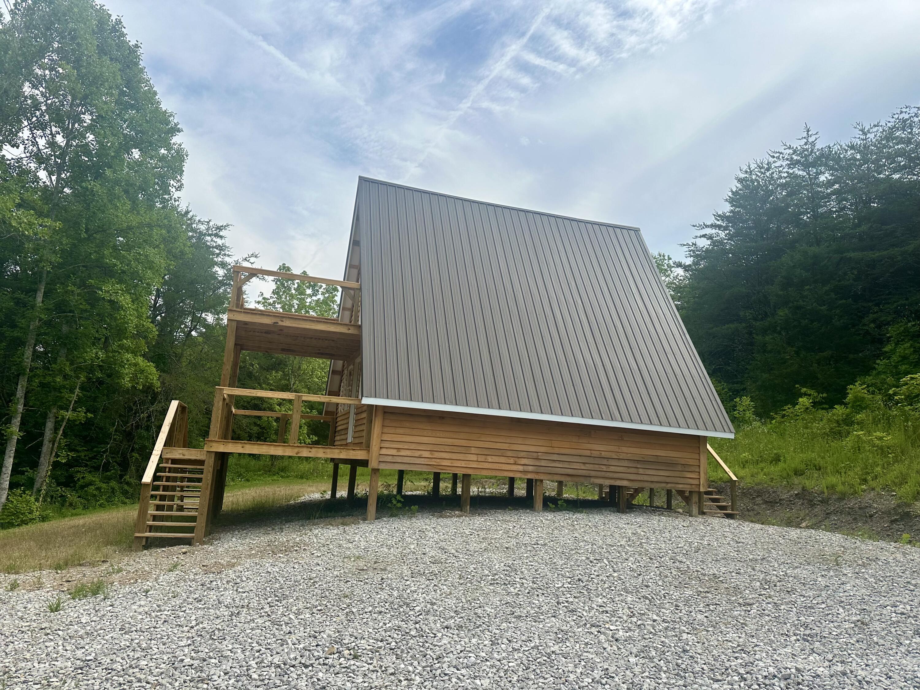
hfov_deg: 71.6
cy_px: 345
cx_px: 460
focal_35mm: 24
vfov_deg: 56.8
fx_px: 638
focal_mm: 6.86
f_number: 1.78
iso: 80
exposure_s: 1/5525
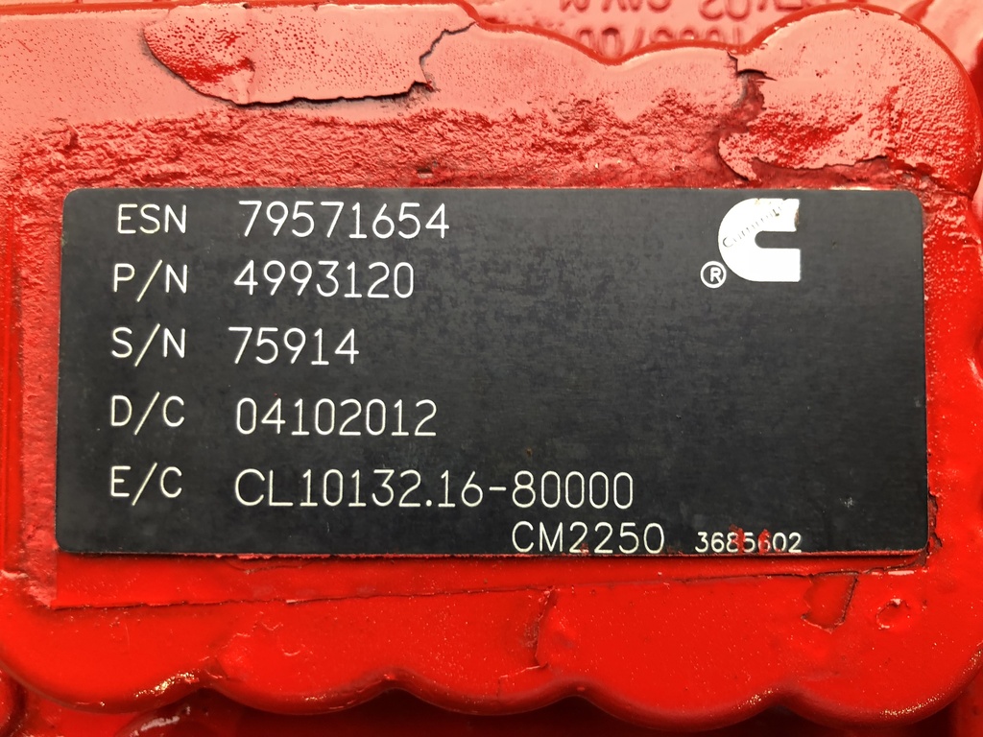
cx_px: 492
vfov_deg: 49.7
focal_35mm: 28
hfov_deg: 63.4
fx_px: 795
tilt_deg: -86.4
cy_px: 368
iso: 40
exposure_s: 1/20
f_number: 1.8
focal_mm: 4
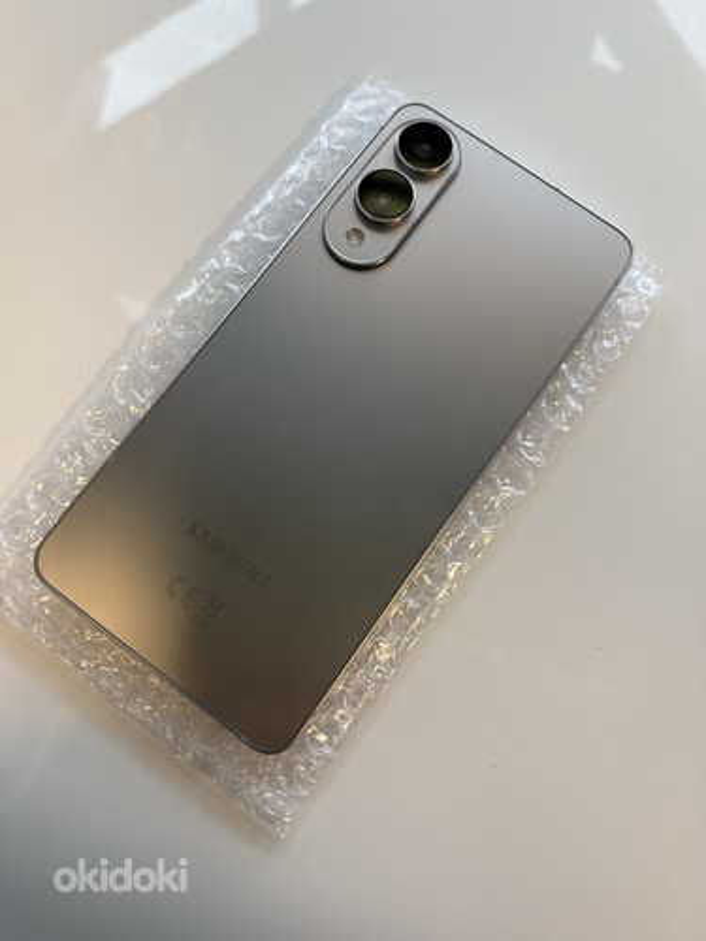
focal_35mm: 24
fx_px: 653
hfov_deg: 56.8
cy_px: 470
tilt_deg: -79.1
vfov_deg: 71.6
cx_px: 353
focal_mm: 6.76
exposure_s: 1/100
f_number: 1.78
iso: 125
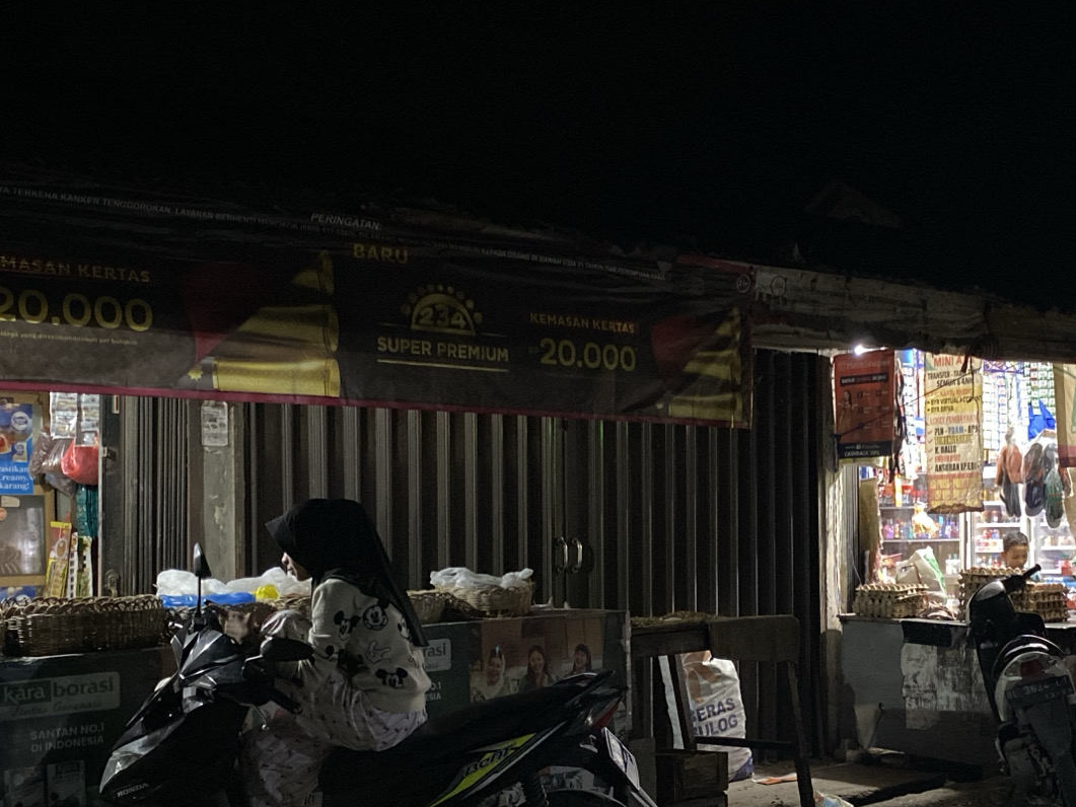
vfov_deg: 29.5
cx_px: 690
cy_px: 521
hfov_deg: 38.6
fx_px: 1523
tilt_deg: -0.1
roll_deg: +2.1
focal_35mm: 49
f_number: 1.8
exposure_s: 1/17
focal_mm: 4.25
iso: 1250
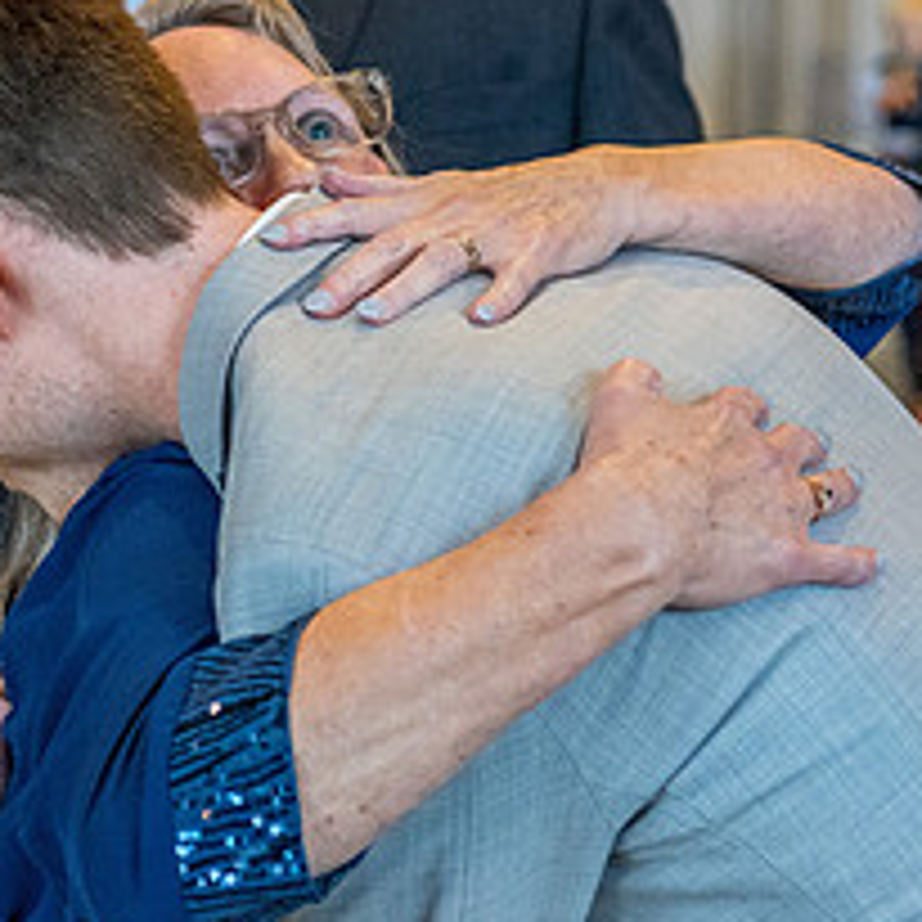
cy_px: 265
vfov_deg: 20.5
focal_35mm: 84
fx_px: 2531
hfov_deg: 20.6
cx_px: 306
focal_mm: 45
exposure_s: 1/200
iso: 3200
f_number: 2.8
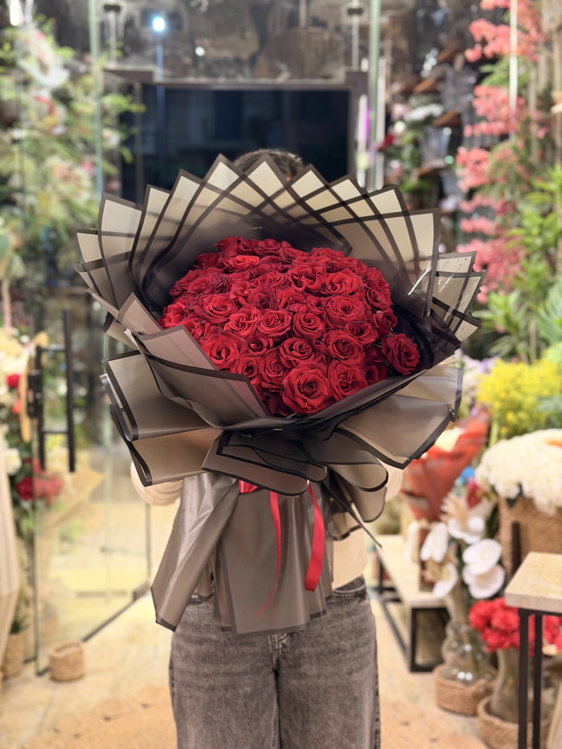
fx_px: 1039
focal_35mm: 48
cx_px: 281
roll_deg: -1.0
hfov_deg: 30.3
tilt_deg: -5.9
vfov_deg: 39.7
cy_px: 374
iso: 200
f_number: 1.78
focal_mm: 6.76
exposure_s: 1/50
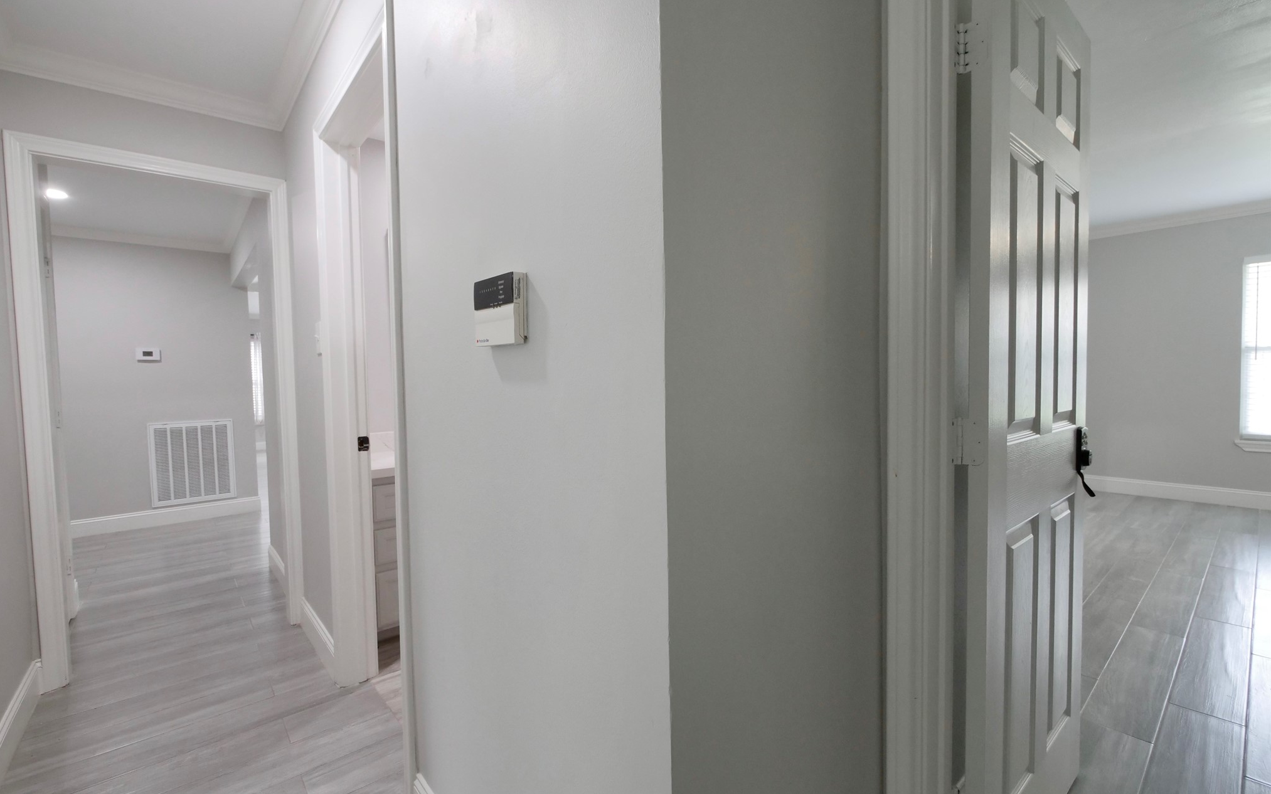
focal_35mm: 15
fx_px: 520
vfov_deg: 74.8
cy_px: 408
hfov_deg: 101.5
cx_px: 629
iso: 1600
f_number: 4
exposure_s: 1/60
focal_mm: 7
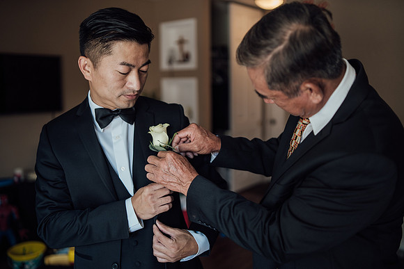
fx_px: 393
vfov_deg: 37.9
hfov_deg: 54.4
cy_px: 134
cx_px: 202
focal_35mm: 35
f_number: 1.6
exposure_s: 1/400
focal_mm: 35
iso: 400
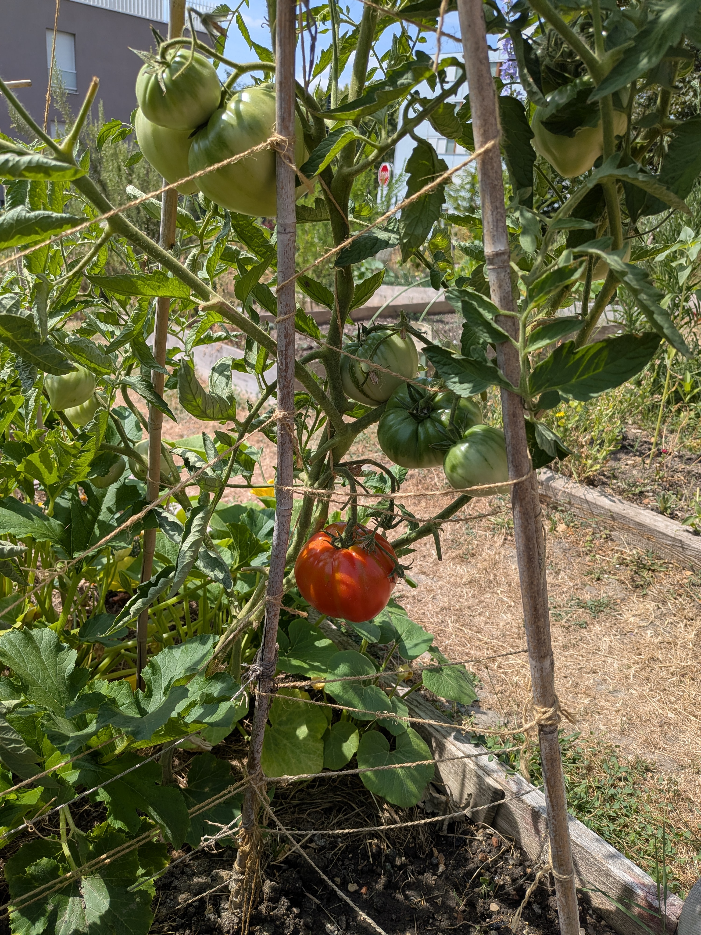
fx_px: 648
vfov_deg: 71.6
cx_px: 350
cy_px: 468
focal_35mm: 24
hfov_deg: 56.8
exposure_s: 1/1088
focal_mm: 4.53
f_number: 1.7
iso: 25
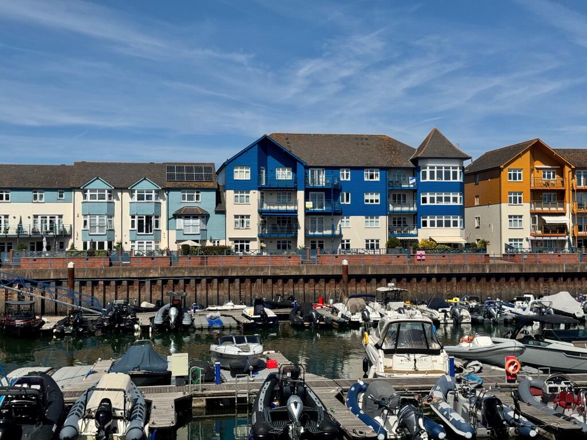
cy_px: 220
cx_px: 294
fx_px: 814
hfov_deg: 39.7
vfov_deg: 30.3
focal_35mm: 48
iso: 64
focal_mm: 6.76
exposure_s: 1/7937
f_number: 1.78
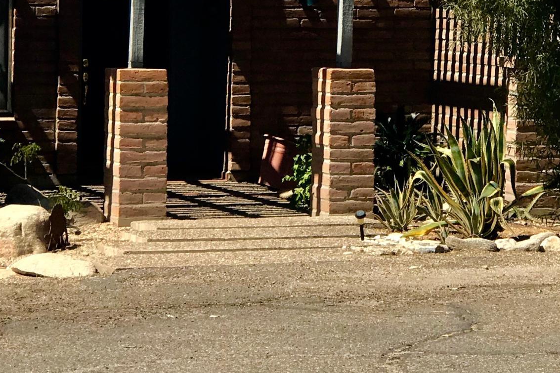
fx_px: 2442
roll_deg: -1.4
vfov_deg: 8.7
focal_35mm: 157
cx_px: 397
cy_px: 6
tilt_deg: -0.5
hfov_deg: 13.1
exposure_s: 1/1030
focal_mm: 6.6
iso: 20
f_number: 2.8
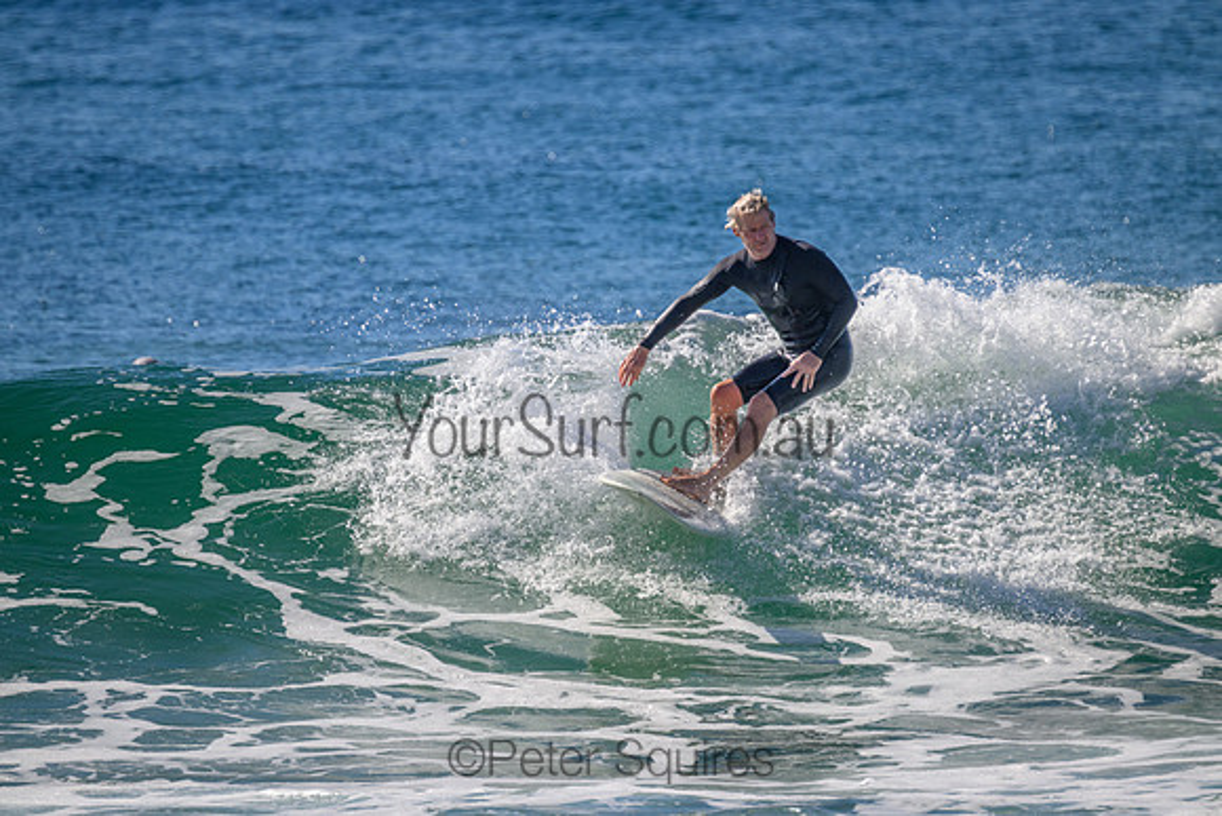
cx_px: 611
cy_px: 408
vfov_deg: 1.8
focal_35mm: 760
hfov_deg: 2.7
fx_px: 25803
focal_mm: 760
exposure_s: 1/1600
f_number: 11
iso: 1000
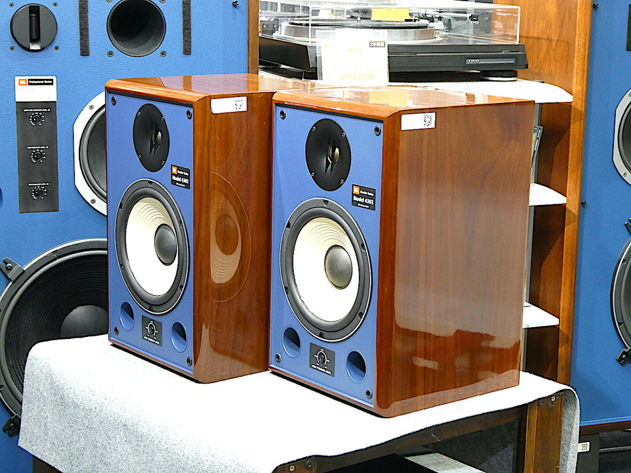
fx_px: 1276
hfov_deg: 27.8
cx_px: 316
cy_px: 236
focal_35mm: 70
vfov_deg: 21.0
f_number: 6.3
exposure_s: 1/2.5
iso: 400
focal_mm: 12.5
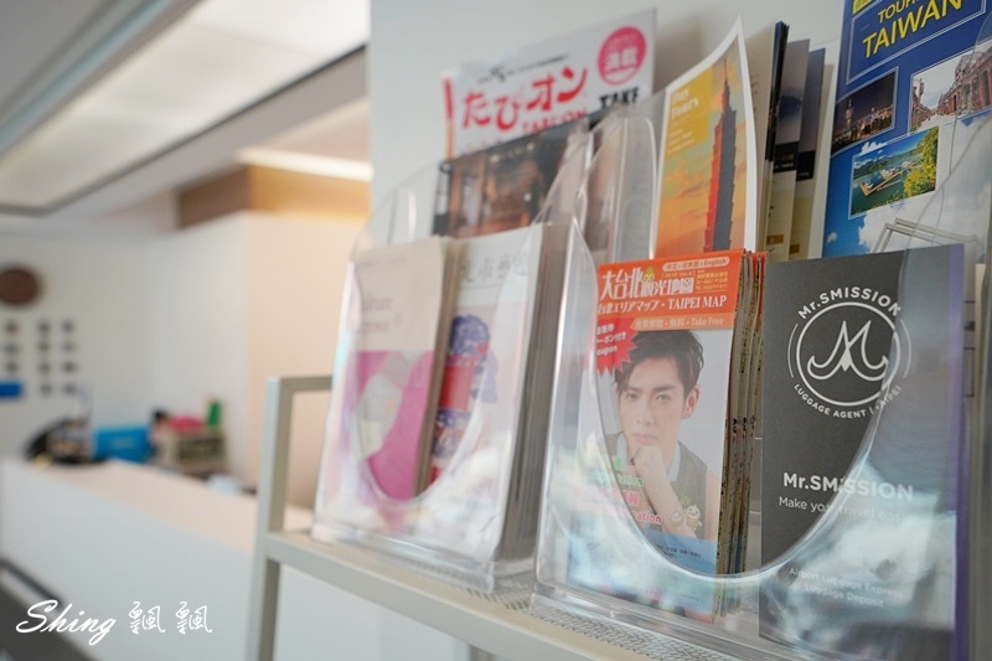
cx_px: 496
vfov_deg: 43.6
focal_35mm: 30
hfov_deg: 61.9
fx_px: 826
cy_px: 330
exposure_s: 1/40
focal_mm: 30
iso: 800
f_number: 4
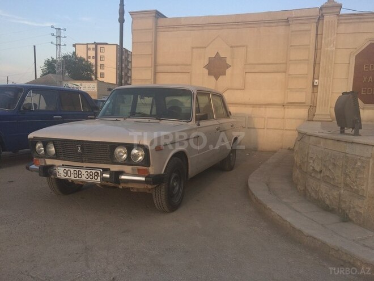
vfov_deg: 48.2
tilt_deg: -5.7
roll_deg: -1.5
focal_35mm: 29
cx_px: 187
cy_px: 140
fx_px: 313
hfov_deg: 61.7
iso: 32
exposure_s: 1/441
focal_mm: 4.15
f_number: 2.2
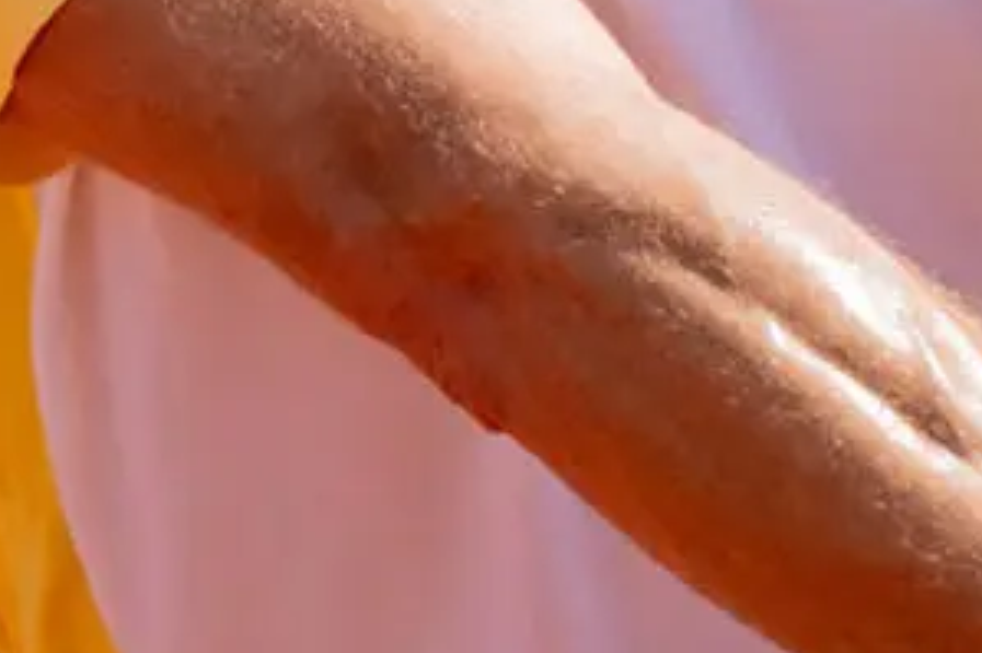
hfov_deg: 1.6
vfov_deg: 1.1
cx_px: 1445
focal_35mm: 1286
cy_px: 34
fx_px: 35058
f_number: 2.8
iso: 320
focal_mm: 200
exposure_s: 1/8000
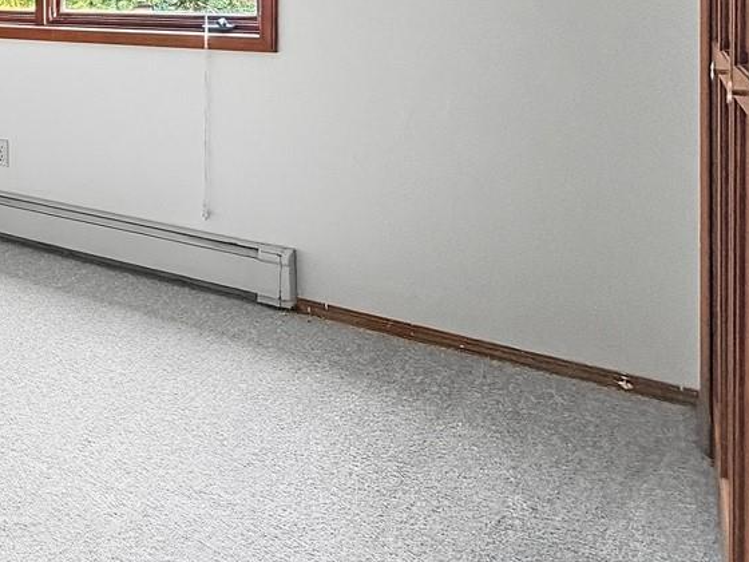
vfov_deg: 32.7
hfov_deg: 33.4
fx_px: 865
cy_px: -15
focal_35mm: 40
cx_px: -238
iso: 160
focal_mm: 2.2
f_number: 2.2
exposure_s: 1/121
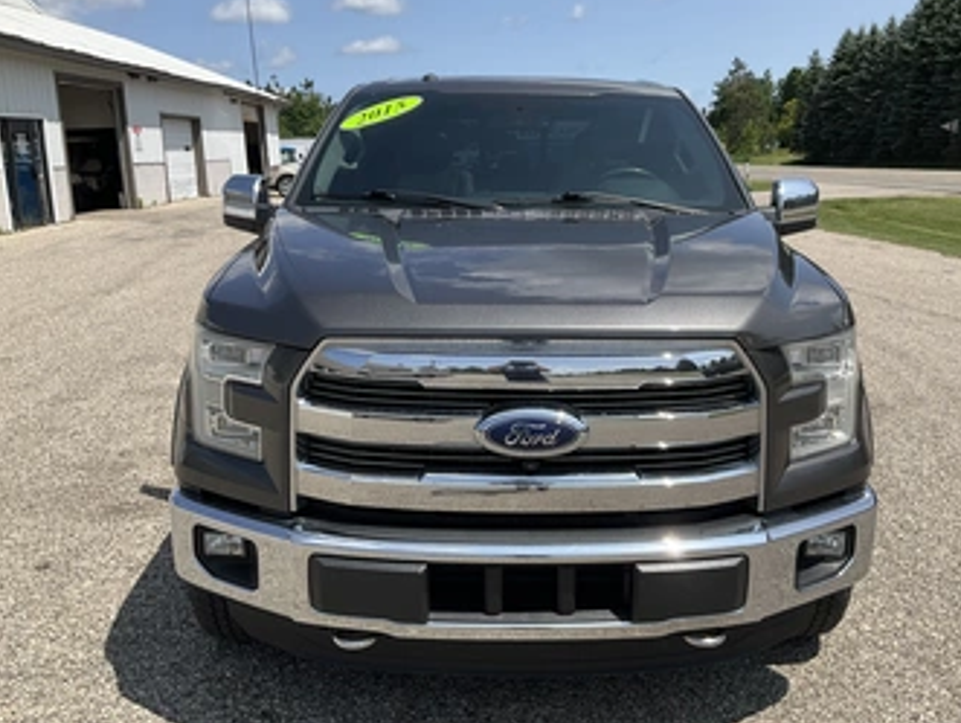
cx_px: 528
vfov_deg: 40.7
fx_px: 973
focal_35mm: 35
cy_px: 319
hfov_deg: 52.5
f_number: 1.8
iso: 25
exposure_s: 1/2141
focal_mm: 3
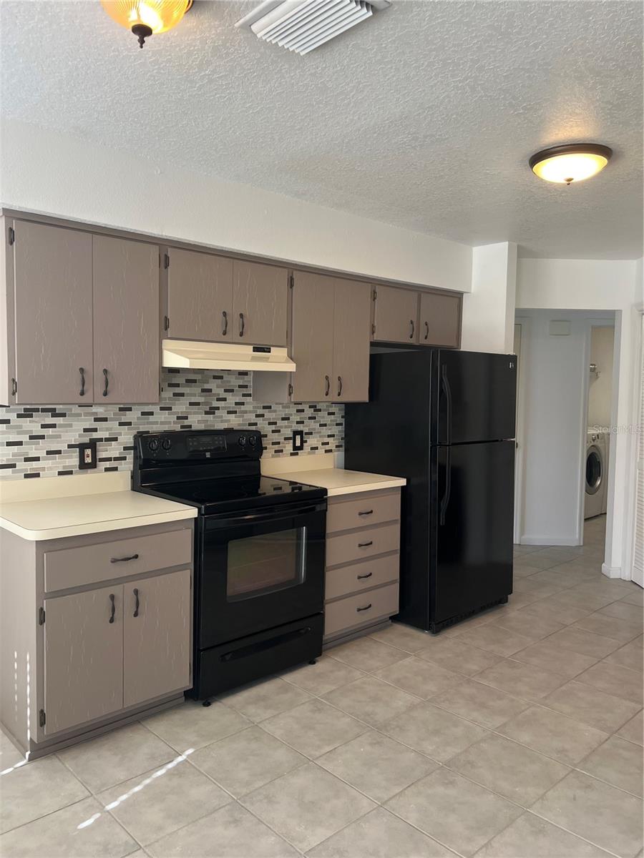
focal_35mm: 26
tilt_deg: -3.7
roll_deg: -0.3
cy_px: 429
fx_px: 645
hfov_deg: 53.1
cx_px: 322
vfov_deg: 67.3
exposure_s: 1/121
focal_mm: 5.7
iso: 50
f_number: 1.5
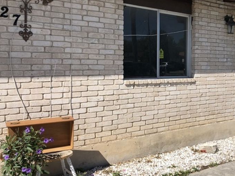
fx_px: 299
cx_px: 171
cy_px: 74
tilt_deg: -1.3
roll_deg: -1.3
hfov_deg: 41.9
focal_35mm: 44
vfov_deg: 32.8
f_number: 1.8
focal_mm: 3.99
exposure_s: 1/2667
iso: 20
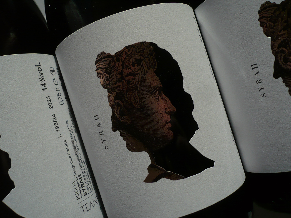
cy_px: 109
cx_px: 146
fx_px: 294
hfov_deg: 52.6
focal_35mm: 35
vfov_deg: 40.7
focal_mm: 5.8
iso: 100
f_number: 8
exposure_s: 1/500
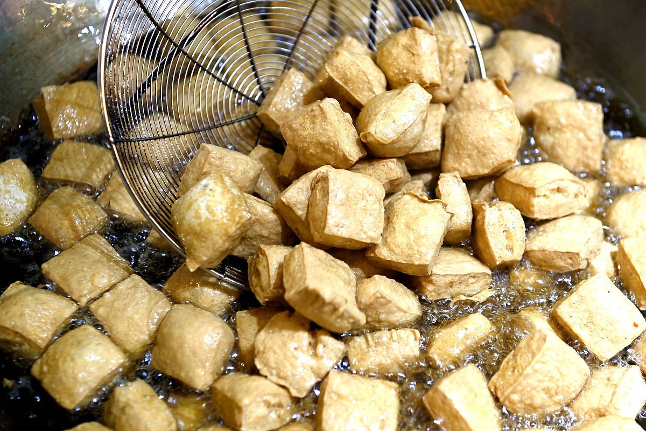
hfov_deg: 28.8
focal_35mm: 70
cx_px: 323
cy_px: 216
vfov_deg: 19.5
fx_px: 1256
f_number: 3.5
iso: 720
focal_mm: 70
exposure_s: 1/100
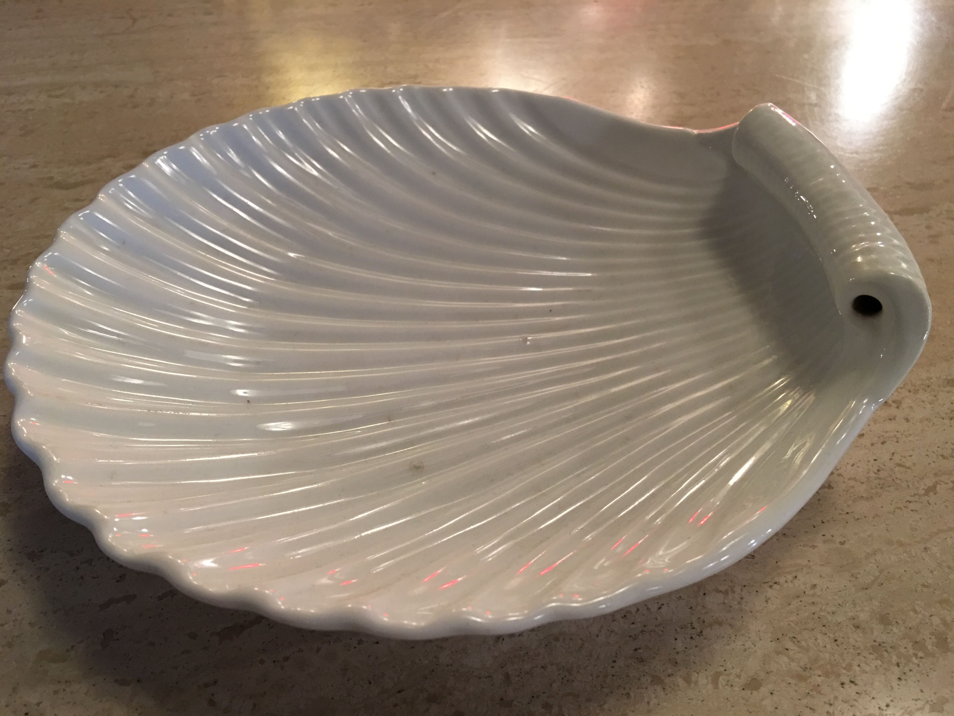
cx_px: 477
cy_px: 358
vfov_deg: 48.2
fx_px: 799
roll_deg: -2.9
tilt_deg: -43.4
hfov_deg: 61.7
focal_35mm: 29
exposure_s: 1/17
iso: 100
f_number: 2.2
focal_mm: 4.15
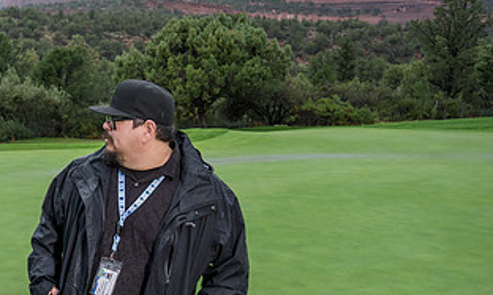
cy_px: 205
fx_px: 611
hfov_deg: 41.3
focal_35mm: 46
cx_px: 73
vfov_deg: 27.0
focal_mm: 24
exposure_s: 1/500
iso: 400
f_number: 5.6
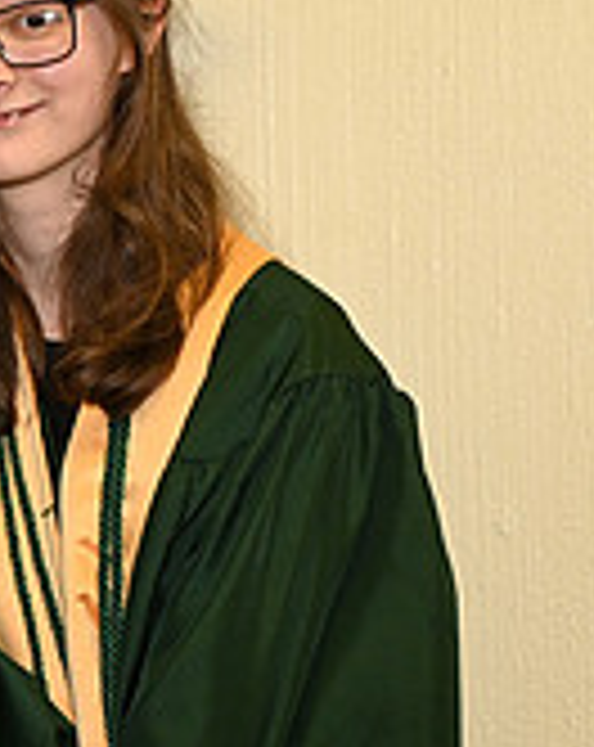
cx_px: -616
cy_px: 324
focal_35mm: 115
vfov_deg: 16.7
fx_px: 2536
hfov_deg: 11.9
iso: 1600
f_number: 5.6
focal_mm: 35
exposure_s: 1/60
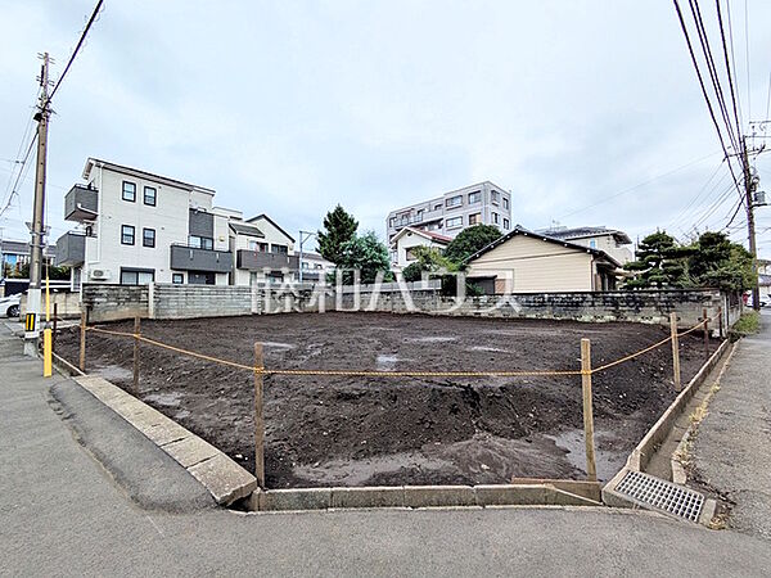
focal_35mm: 14
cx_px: 386
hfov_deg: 102.1
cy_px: 289
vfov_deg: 85.7
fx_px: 312
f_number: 2.2
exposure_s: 1/1145
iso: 53
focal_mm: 1.83
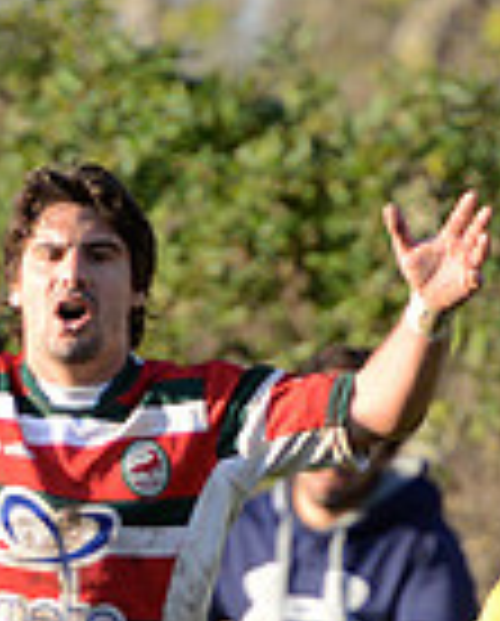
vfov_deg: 1.8
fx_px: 19580
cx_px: 248
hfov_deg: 1.5
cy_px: 853
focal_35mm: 1062
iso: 800
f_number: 4
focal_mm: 270
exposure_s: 1/1000
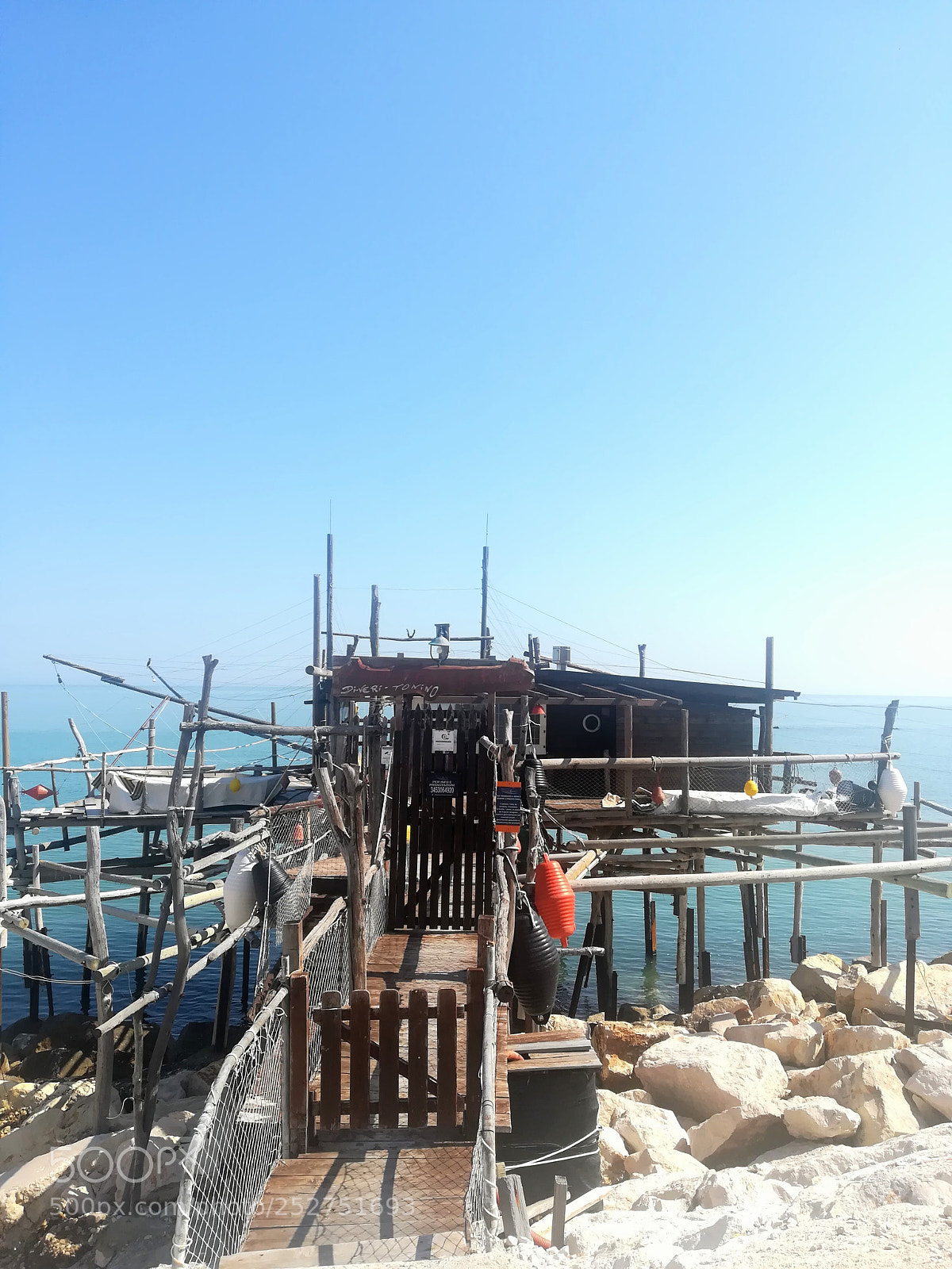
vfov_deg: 67.3
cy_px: 634
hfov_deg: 53.1
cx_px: 476
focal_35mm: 26
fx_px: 953
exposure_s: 1/699
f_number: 2.2
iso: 50
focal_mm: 3.83
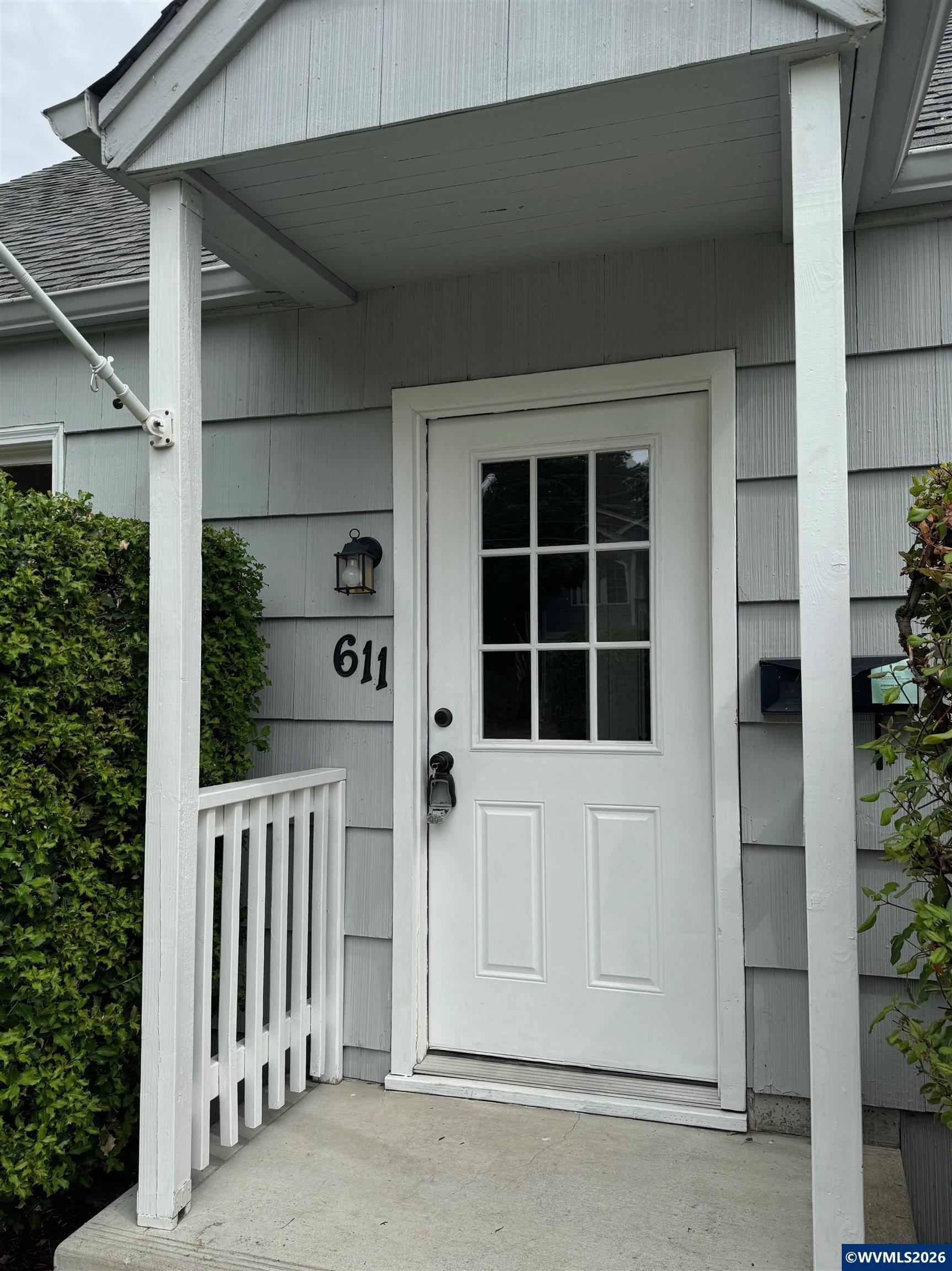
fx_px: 880
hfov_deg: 56.8
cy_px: 636
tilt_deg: +1.5
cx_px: 476
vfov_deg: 71.6
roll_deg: -1.0
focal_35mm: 24
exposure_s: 1/2174
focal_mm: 6.76
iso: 80
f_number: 1.78
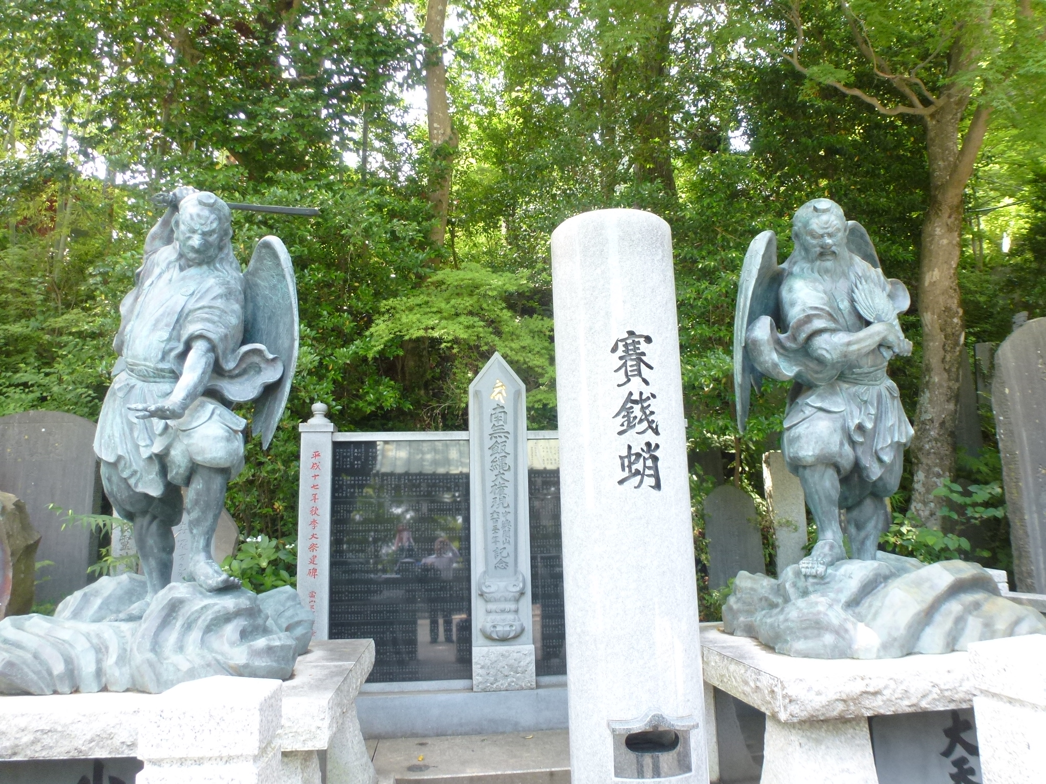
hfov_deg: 71.6
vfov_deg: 56.8
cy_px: 392
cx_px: 523
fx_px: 725
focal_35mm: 24
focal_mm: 4.3
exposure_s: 1/60
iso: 200
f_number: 3.3
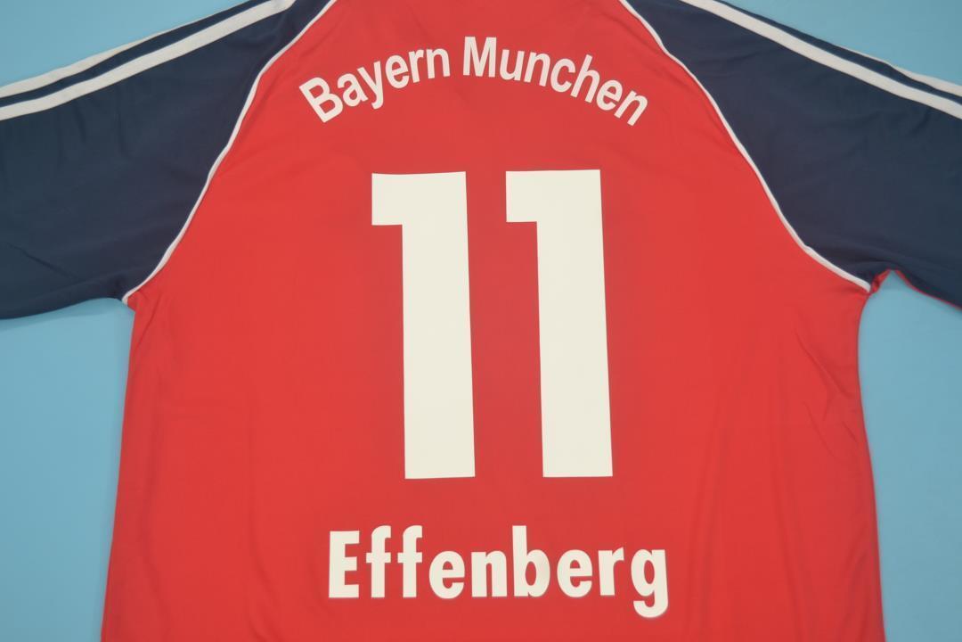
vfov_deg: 28.1
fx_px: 1283
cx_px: 481
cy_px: 321
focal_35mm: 48
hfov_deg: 41.1
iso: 200
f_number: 4.8
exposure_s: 1/100
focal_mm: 32
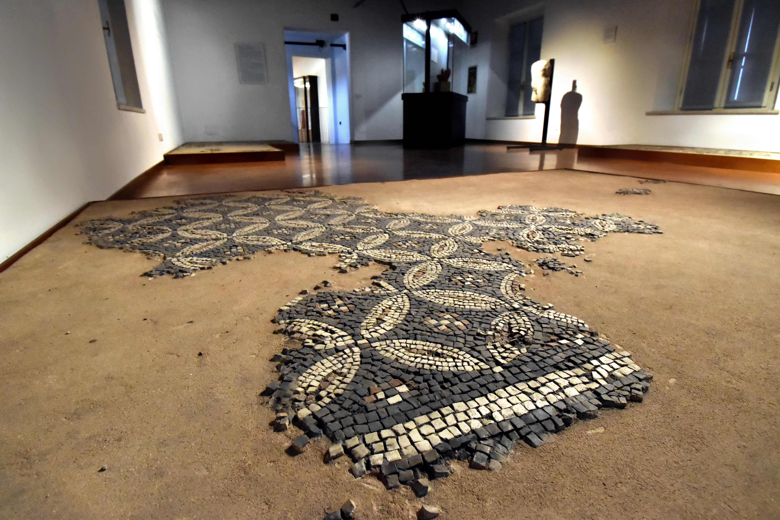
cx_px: 390
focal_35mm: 18
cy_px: 260
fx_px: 390
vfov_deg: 67.4
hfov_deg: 90.0
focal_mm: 12
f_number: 7.1
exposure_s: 1/60
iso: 4000
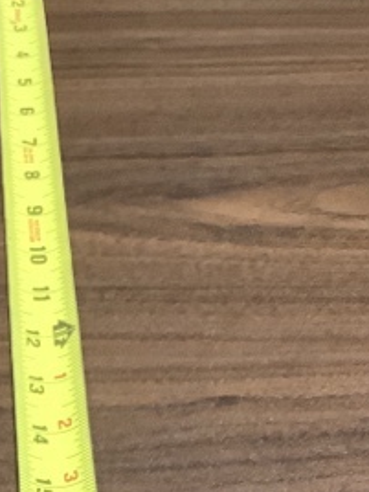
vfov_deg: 20.7
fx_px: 1265
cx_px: -17
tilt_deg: -45.6
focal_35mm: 89
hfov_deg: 16.2
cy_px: 569
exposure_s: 1/30
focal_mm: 3.3
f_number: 2.4
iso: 400
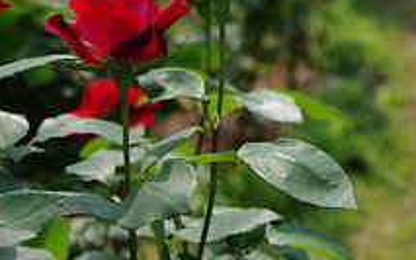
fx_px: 1167
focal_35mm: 103
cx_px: 451
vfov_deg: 12.5
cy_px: -33
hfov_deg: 19.4
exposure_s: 1/1000
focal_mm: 28
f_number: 2.8
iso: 100
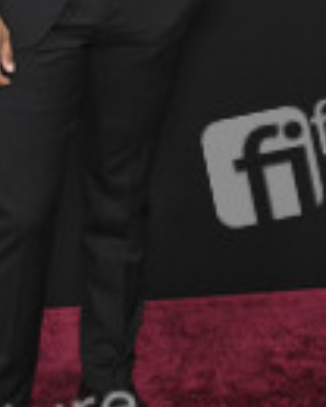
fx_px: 1568
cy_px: -3
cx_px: 78
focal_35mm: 130
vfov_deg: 14.6
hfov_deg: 11.8
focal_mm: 45
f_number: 6.3
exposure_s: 1/320
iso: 2000
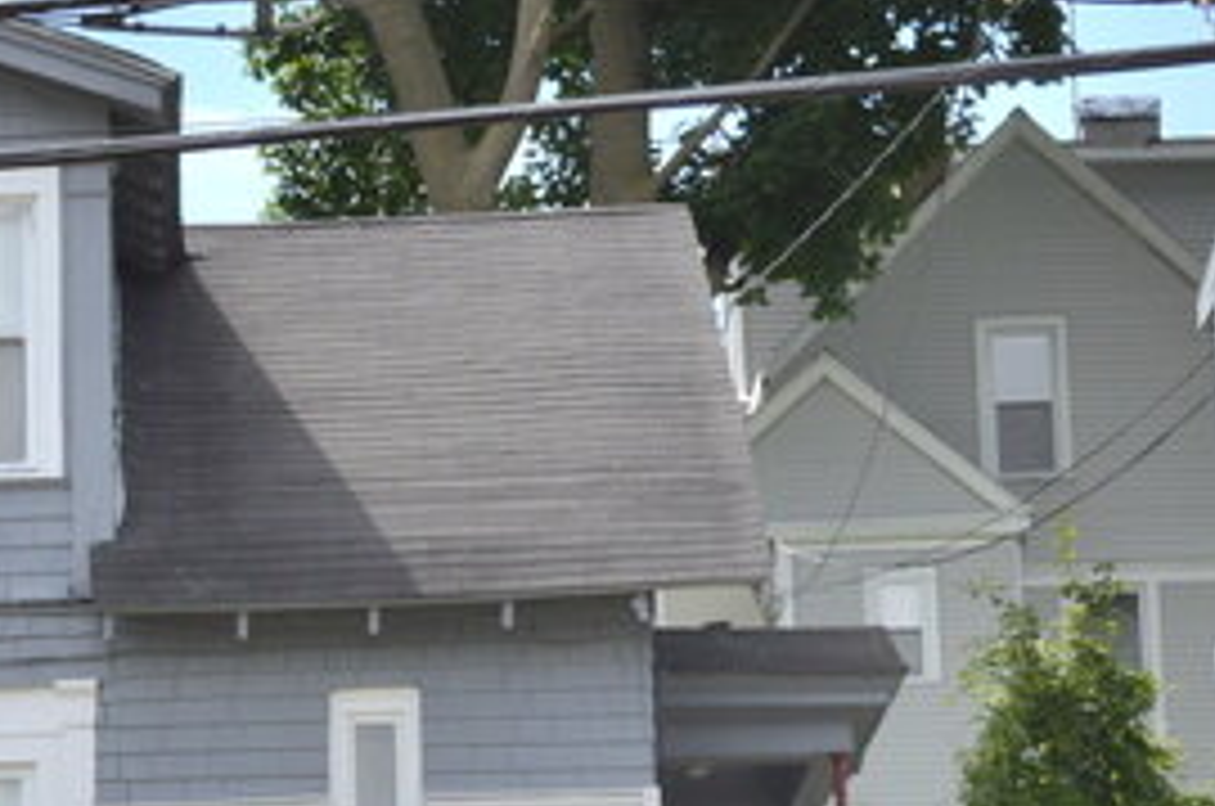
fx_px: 5357
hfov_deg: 12.6
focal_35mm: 159
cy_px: 932
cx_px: -292
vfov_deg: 8.5
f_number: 7.1
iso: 100
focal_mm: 38
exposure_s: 1/200
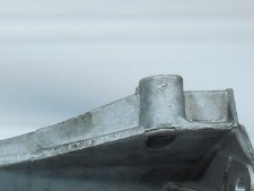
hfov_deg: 25.8
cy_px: 263
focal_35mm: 71
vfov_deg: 18.9
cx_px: -8
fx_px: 521
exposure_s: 1/250
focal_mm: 4.5
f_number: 3.1
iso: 360
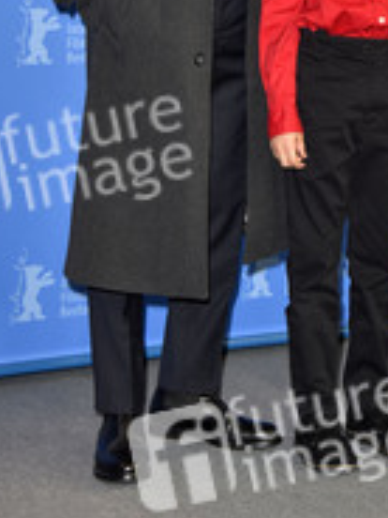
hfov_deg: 10.8
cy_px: 23
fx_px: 2033
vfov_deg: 14.3
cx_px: 354
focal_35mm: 136
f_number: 5.6
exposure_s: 1/125
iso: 640
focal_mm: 65
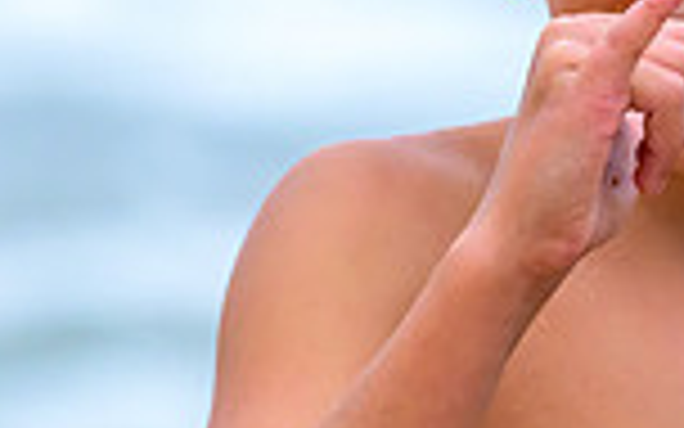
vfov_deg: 0.4
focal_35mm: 3110
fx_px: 57974
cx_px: 1264
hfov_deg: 0.7
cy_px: 273
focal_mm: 800
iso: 3200
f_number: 6.3
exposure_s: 1/2000
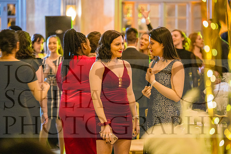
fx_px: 873
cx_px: 116
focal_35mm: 136
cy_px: 77
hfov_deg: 15.1
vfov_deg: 10.1
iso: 12800
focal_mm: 136
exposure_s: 1/30
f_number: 3.2
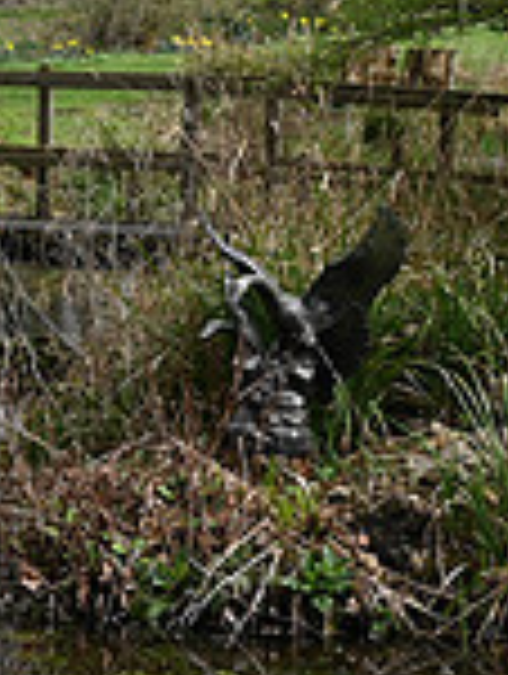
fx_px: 3473
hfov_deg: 8.0
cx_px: -499
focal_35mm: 178
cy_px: 238
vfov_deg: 11.1
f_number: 9
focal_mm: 48
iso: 200
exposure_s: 1/125
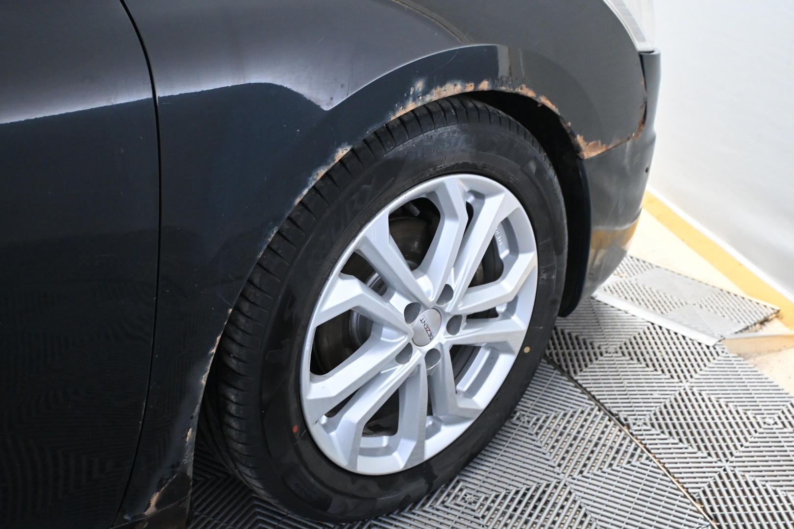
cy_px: 264
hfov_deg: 46.4
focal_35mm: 42
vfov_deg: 31.9
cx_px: 397
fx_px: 926
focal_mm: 28
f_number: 4.5
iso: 3200
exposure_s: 1/80
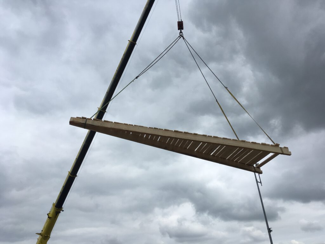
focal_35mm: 29
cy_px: 122
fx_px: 272
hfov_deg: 61.7
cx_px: 162
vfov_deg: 48.2
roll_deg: +6.2
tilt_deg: +32.6
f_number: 2.2
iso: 25
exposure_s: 1/2024
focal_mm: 4.15
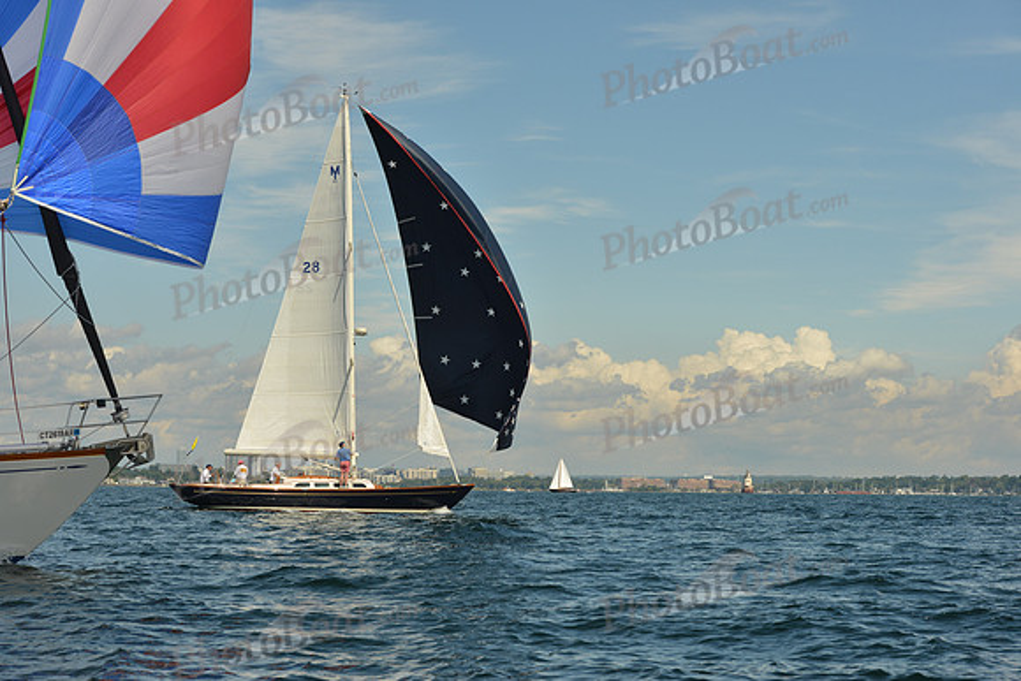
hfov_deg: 28.8
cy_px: 340
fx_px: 1986
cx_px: 510
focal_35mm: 70
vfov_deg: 19.5
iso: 320
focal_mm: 70
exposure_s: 1/1250
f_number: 9
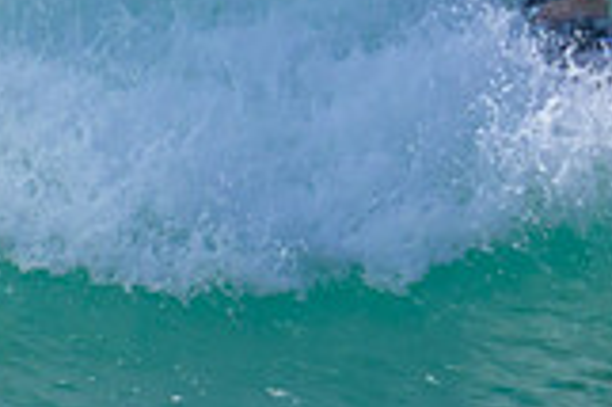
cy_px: -120
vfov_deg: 0.3
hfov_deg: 0.5
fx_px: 67335
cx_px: 844
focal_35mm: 3965
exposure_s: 1/2000
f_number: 11
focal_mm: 800
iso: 1100
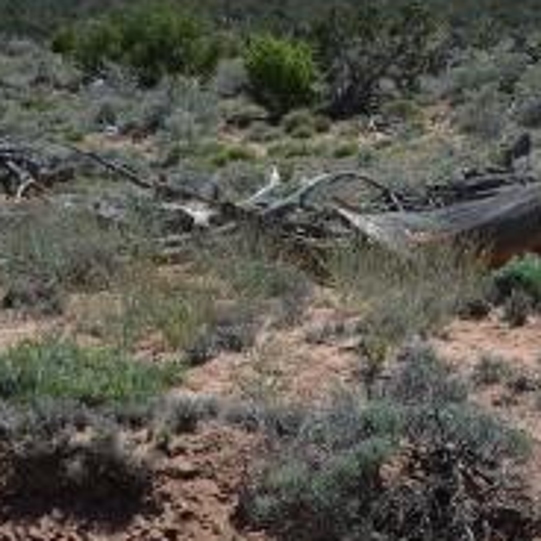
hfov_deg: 11.4
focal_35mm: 144
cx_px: 923
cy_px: -46
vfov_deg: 11.9
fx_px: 2546
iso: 100
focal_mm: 26
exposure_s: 1/250
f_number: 8
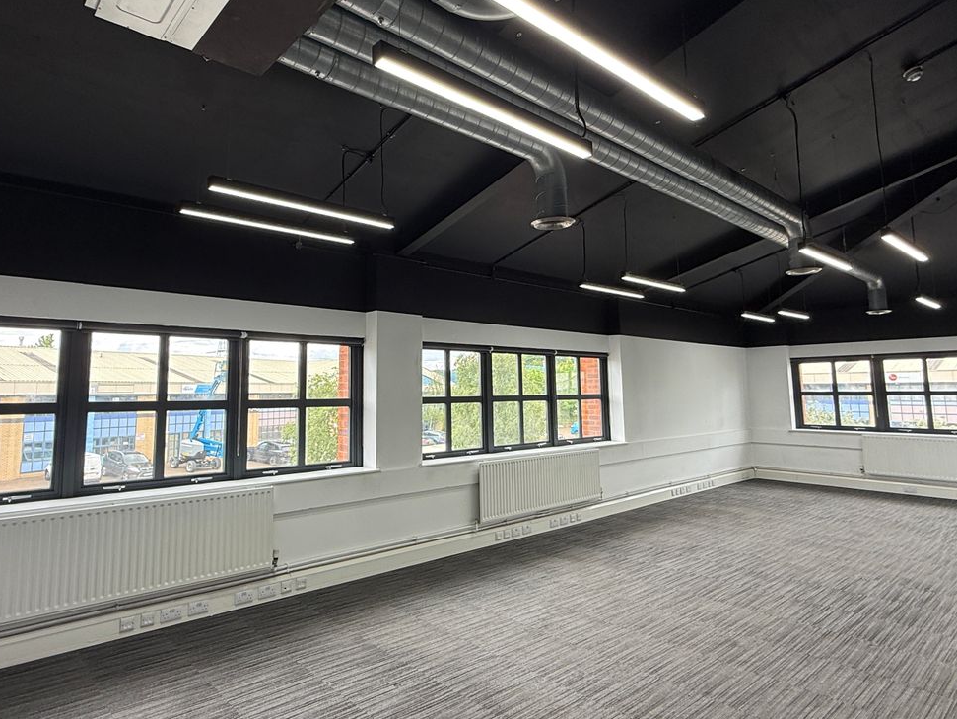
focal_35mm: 16
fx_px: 443
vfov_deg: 77.9
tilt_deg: +7.1
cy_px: 326
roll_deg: -0.2
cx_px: 423
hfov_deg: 94.1
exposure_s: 1/101
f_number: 2.2
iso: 64
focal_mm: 2.22
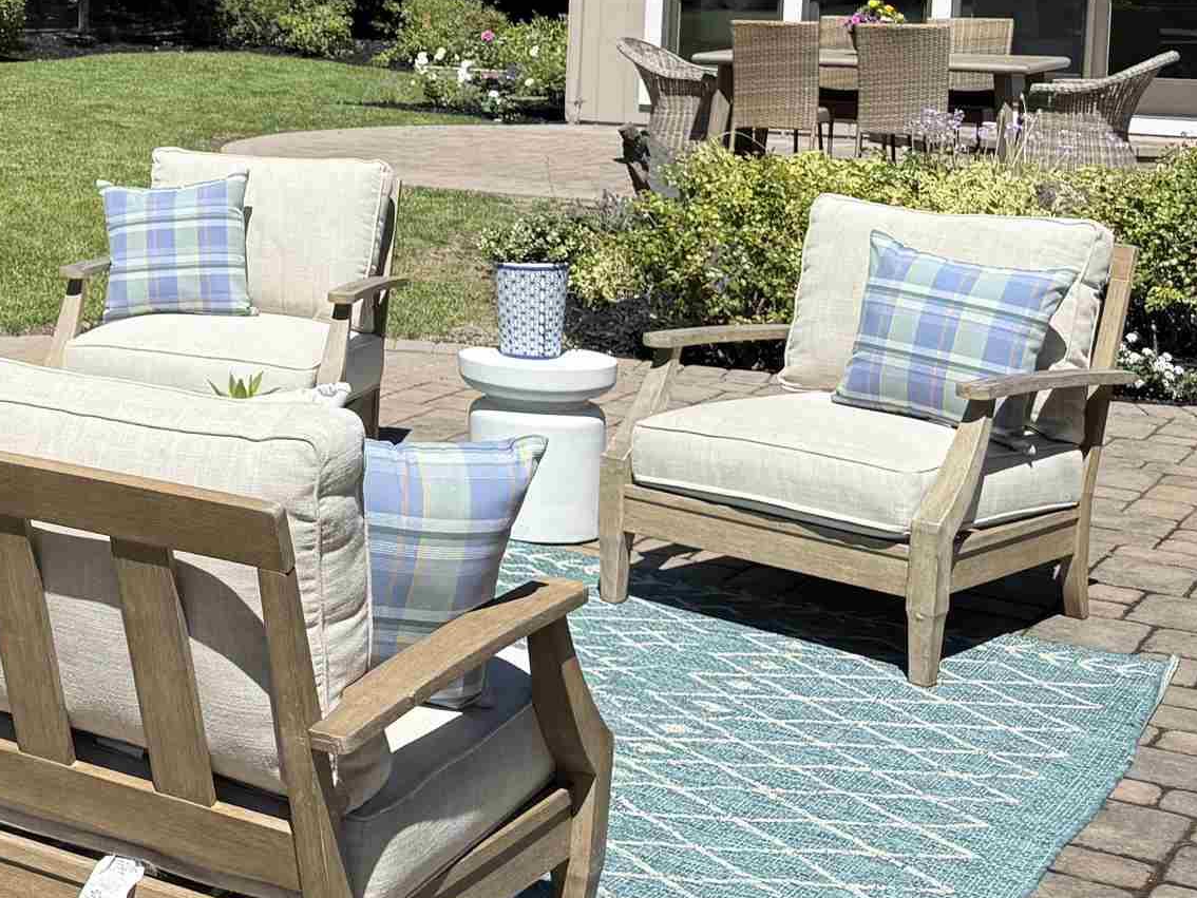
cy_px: 130
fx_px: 2248
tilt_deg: -4.4
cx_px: -110
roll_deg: -0.6
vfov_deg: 22.2
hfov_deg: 27.4
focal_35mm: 65
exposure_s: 1/4167
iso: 80
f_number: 1.78
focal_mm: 6.76
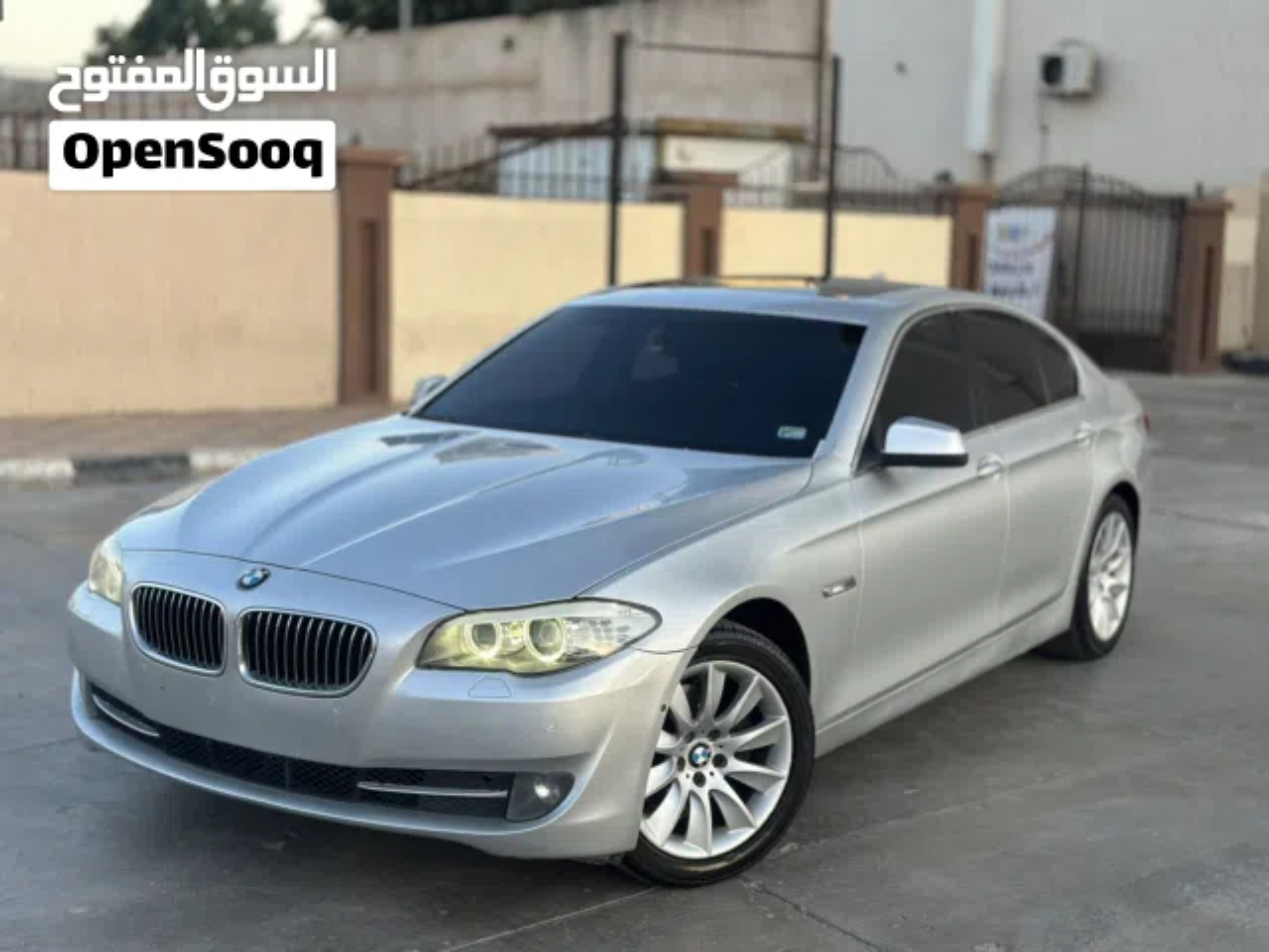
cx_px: 634
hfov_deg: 39.7
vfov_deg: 30.3
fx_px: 1760
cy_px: 476
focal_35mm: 48
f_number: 1.78
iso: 80
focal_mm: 6.86
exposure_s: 1/460
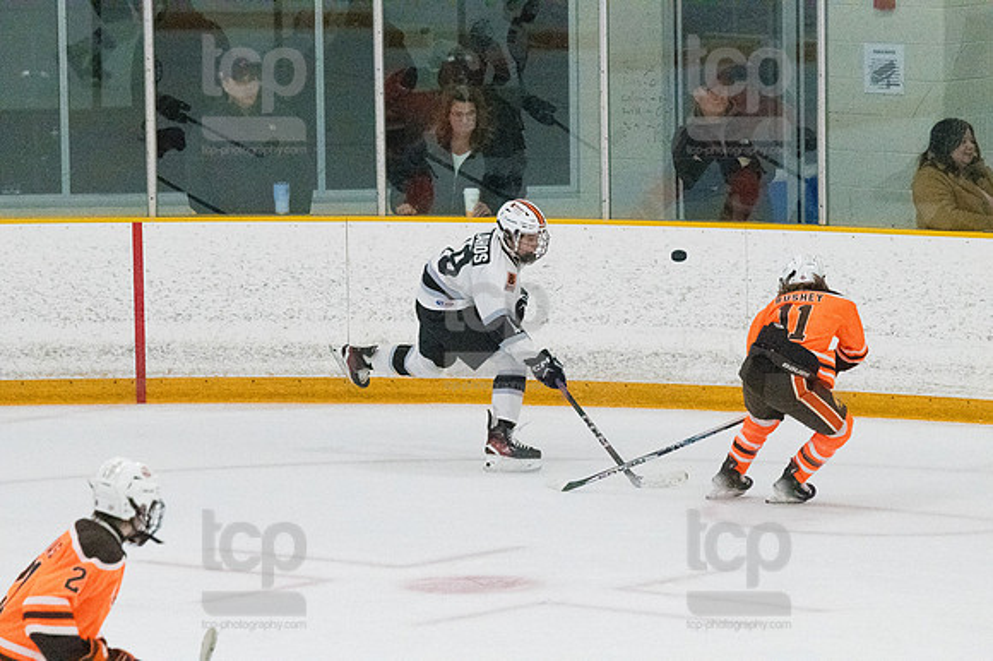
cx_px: 496
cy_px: 330
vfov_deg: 4.6
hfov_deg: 6.9
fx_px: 8270
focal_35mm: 300
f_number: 5
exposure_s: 1/1600
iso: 8000
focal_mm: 200
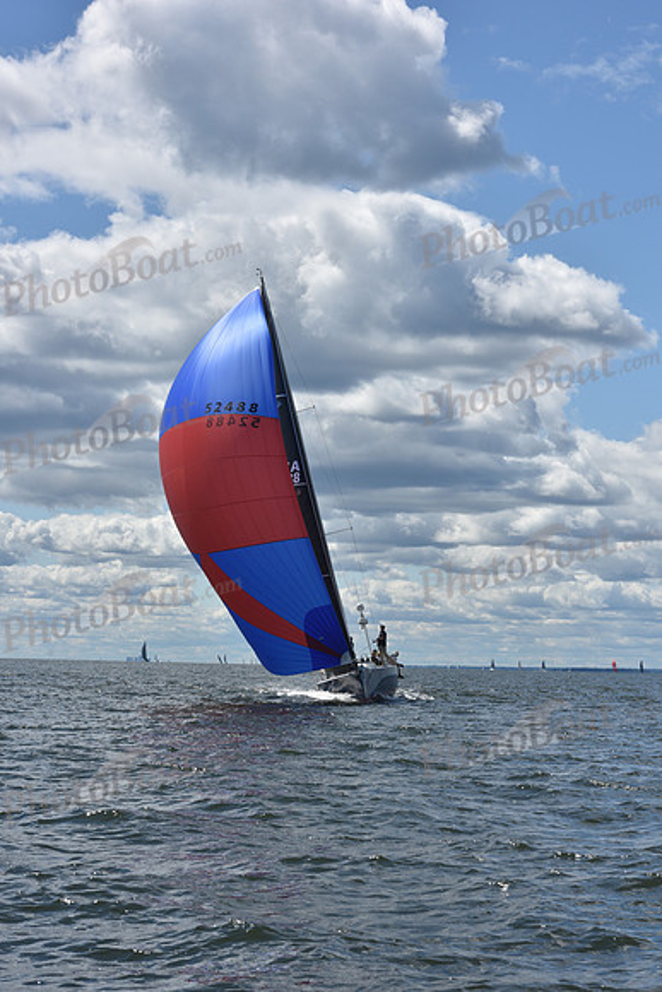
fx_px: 2067
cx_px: 331
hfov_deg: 18.2
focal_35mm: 75
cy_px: 496
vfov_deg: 27.0
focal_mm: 75
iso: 250
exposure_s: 1/800
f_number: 11
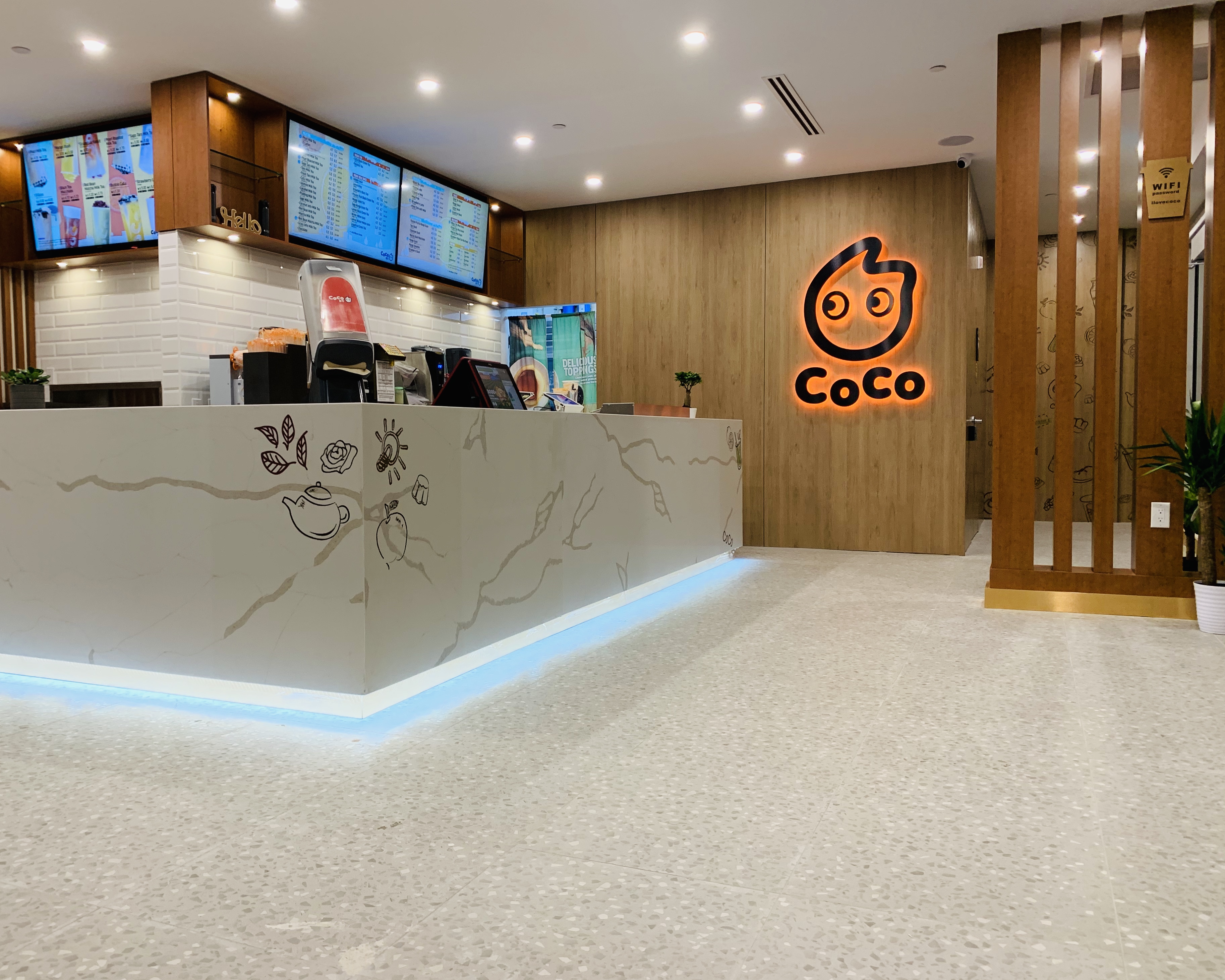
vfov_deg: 51.5
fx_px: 1015
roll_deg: -0.4
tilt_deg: -3.7
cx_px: 558
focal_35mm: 28
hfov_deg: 62.1
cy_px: 495
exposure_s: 1/60
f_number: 1.8
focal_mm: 4.25
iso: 100
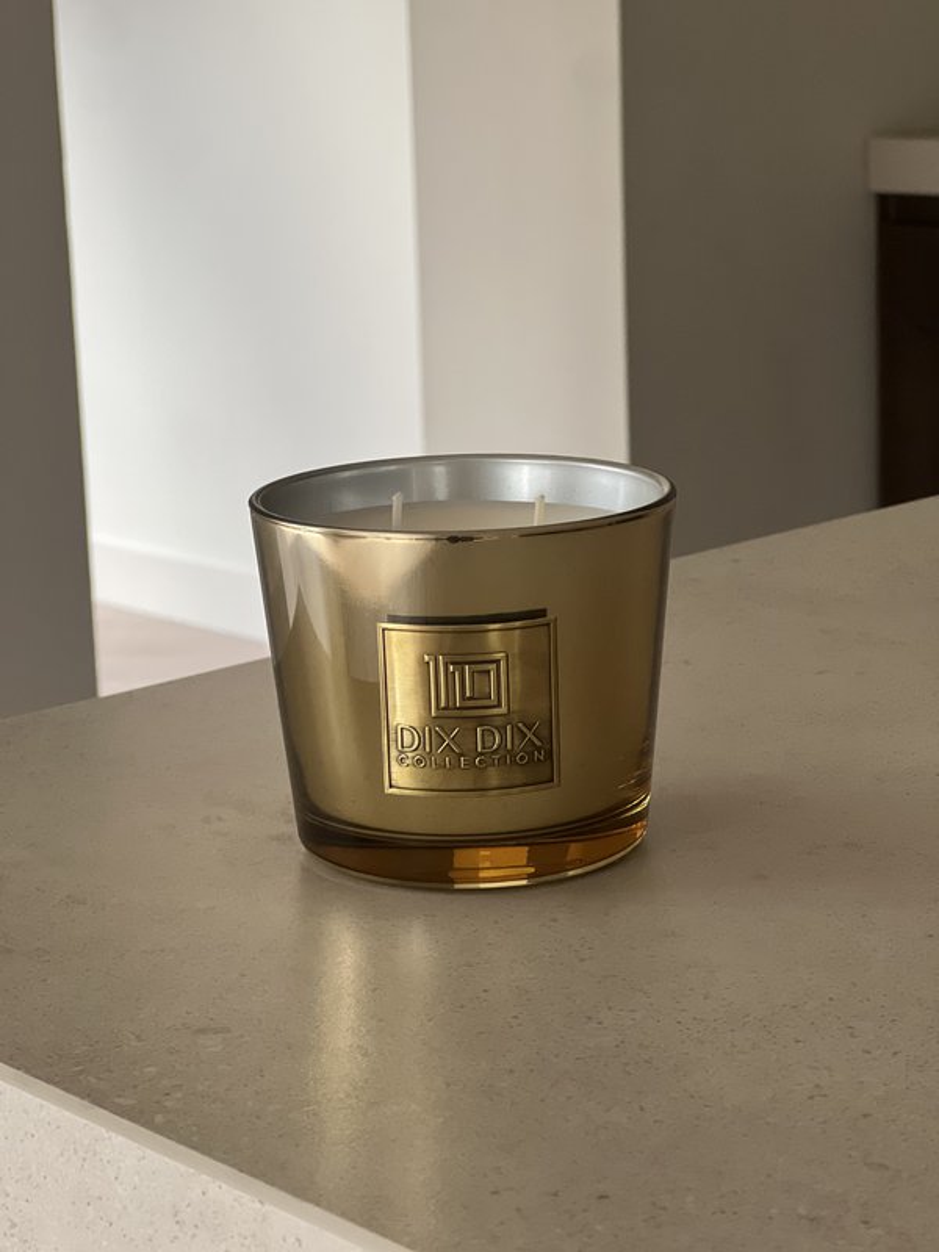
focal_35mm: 77
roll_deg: +2.0
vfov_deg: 25.3
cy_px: 626
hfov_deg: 19.1
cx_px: 470
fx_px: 2785
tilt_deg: -12.9
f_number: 2.8
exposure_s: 1/78
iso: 250
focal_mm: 9
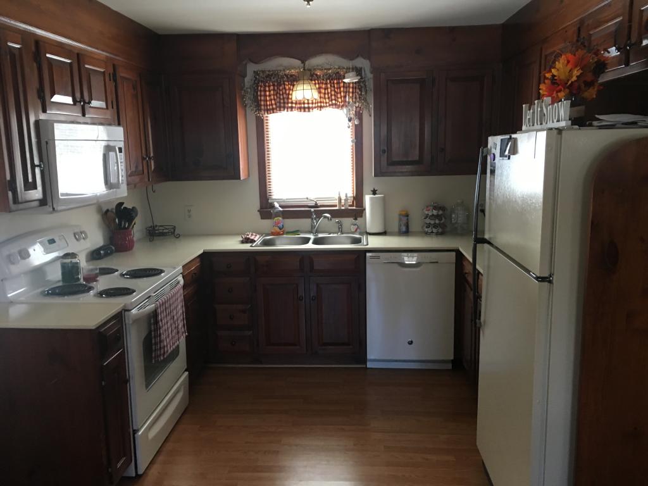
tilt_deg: -10.8
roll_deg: +1.1
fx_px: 543
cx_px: 324
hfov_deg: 61.7
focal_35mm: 29
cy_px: 243
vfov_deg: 48.2
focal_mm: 4.15
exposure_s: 1/30
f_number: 2.2
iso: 125
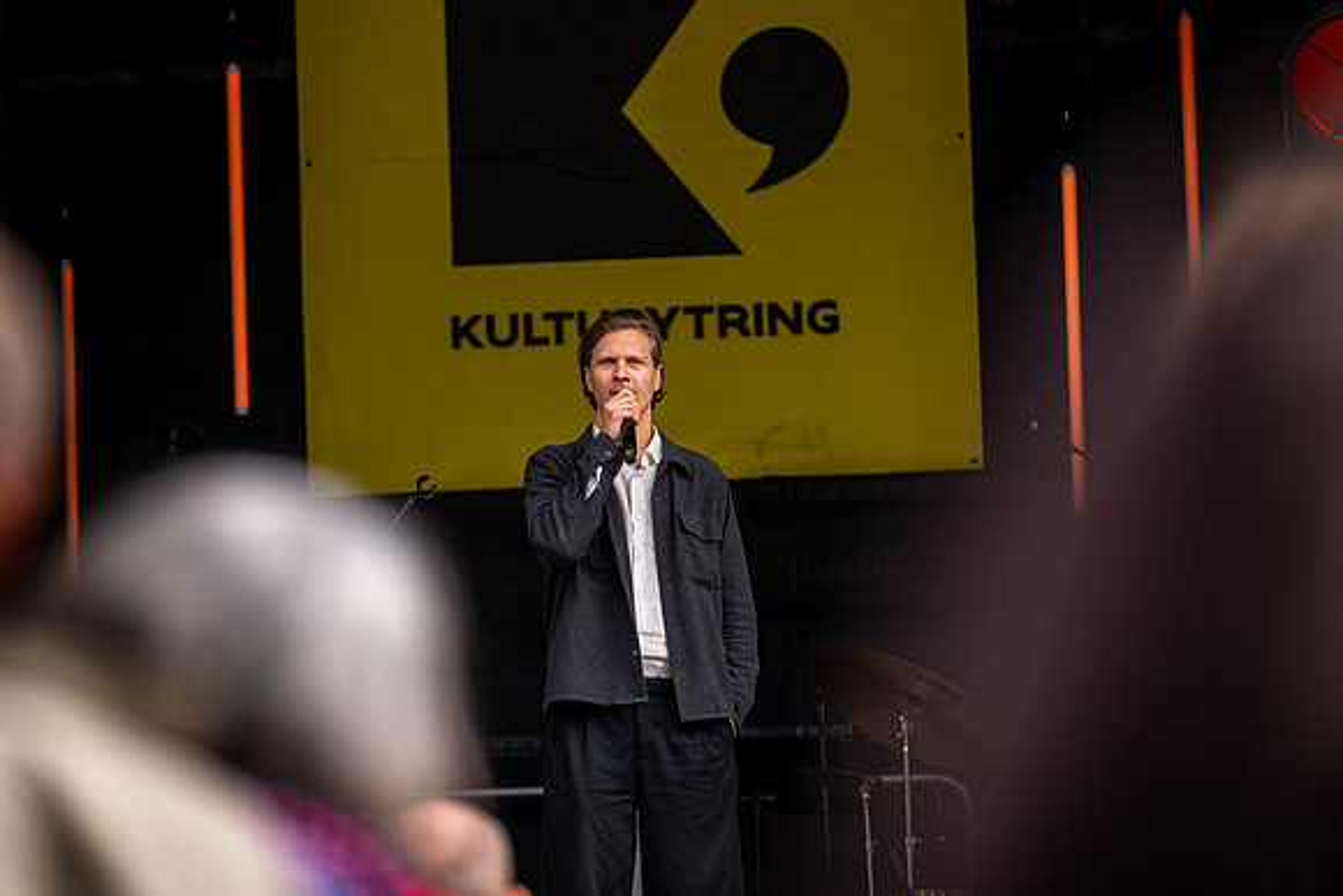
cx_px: 672
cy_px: 448
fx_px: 7463
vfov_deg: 6.9
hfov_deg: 10.3
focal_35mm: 200
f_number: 2.8
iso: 100
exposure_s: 1/1250
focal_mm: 200
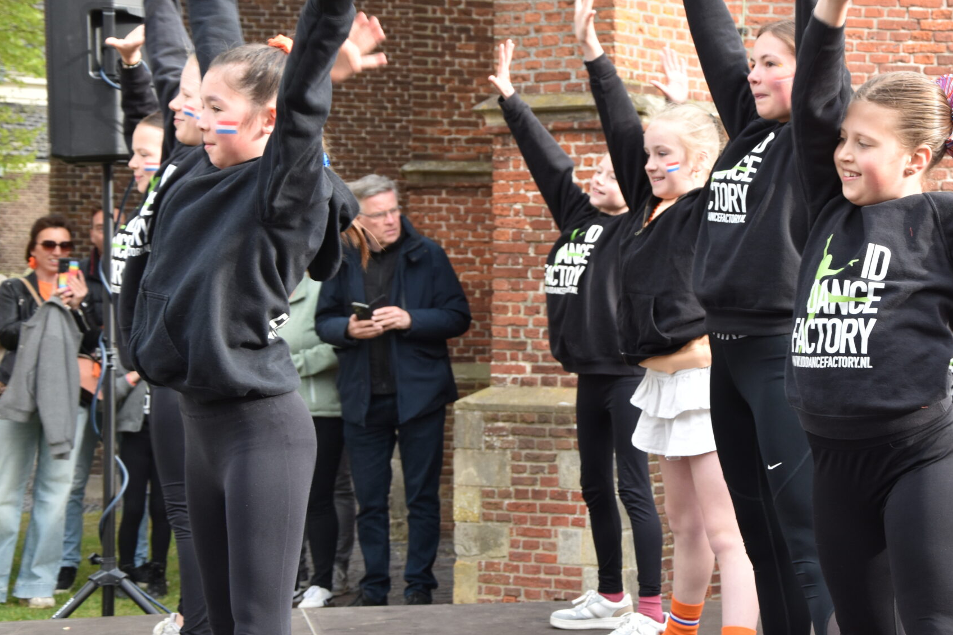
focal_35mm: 86
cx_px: 706
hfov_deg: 23.4
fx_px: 2276
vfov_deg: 15.9
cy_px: 342
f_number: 6.3
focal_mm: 38
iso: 400
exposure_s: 1/160
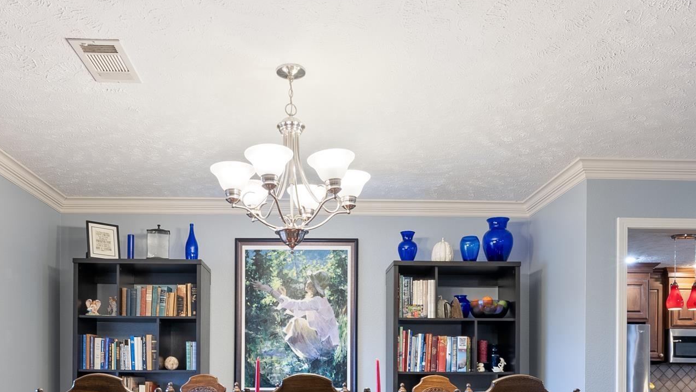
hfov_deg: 59.4
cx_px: 321
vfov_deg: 33.1
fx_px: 609
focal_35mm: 33
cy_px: 380
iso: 250
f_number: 9
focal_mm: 16
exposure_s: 1
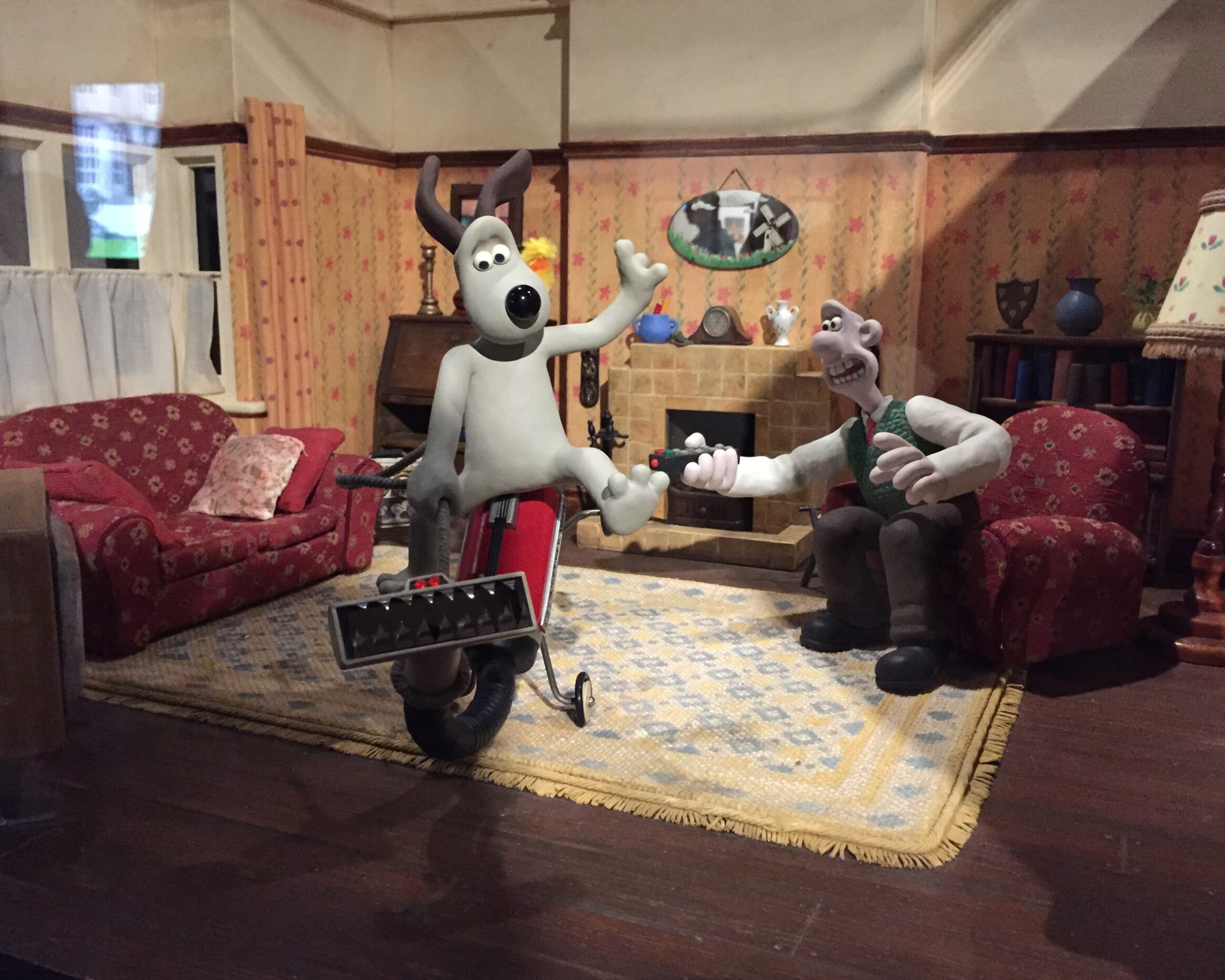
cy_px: 494
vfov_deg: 47.1
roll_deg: -2.3
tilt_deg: -9.9
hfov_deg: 57.2
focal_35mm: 31
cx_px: 621
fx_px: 1124
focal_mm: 4.15
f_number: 2.2
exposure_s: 1/17
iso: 400
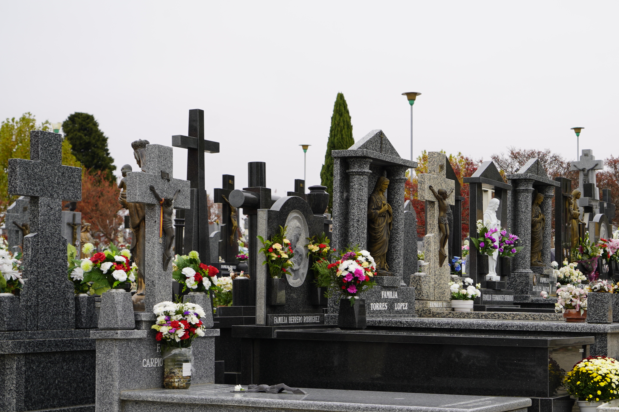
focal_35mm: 72
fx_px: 1238
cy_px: 247
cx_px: 425
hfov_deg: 27.9
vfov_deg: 18.9
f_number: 6.3
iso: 100
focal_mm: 52
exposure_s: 1/100
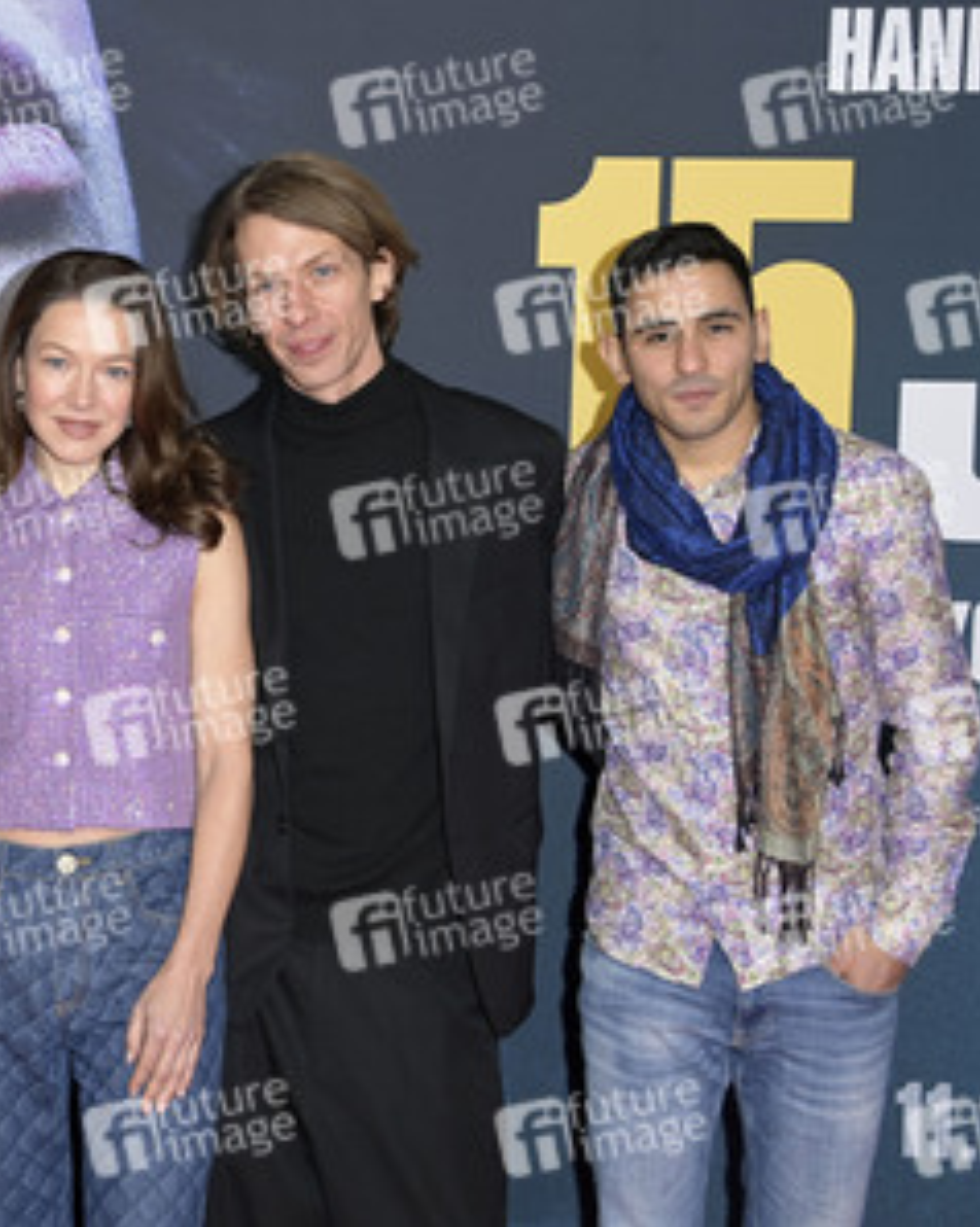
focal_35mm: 71
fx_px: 2577
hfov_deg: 21.0
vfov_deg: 26.8
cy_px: 614
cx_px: 80
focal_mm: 50
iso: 640
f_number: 5.6
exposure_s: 1/250
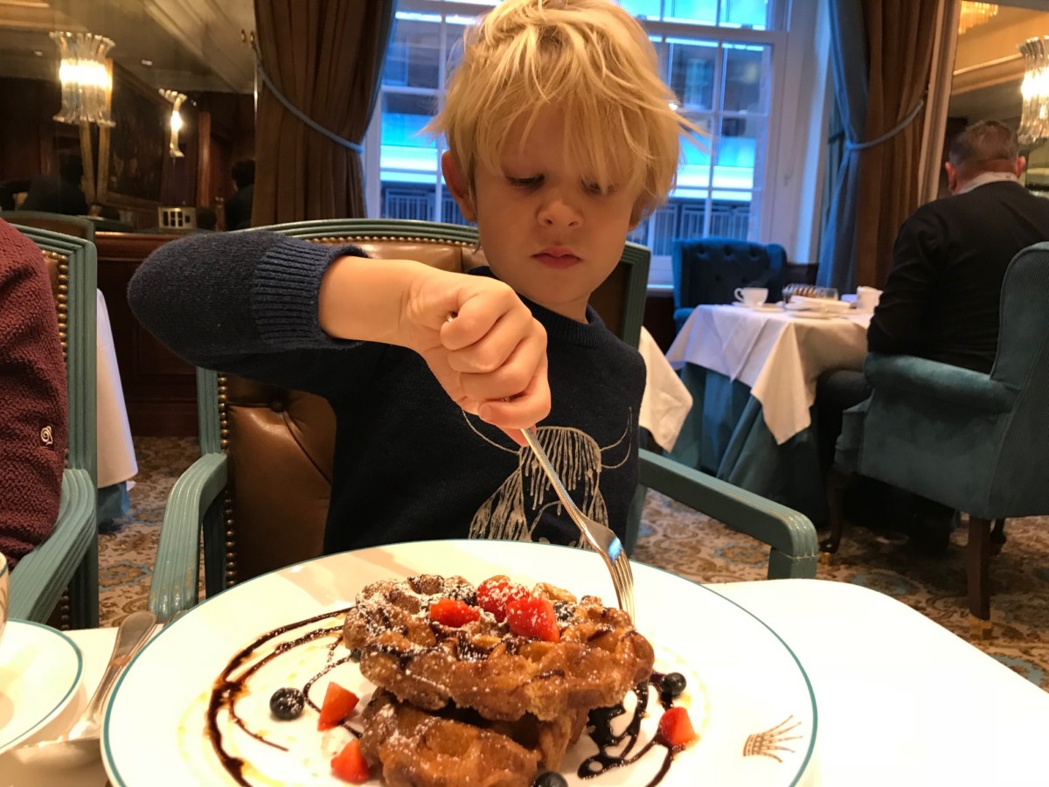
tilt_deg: -12.5
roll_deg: -1.3
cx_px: 524
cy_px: 394
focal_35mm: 28
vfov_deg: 49.7
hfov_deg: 63.4
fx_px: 849
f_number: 1.8
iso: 50
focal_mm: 3.99
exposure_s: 1/17
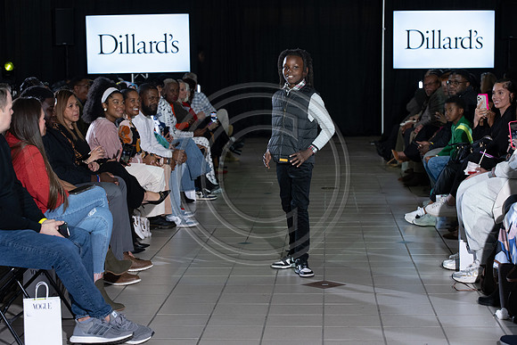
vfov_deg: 16.1
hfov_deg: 23.9
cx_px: 258
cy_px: 172
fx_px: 1221
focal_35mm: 85
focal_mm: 85
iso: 1250
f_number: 5
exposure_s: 1/160
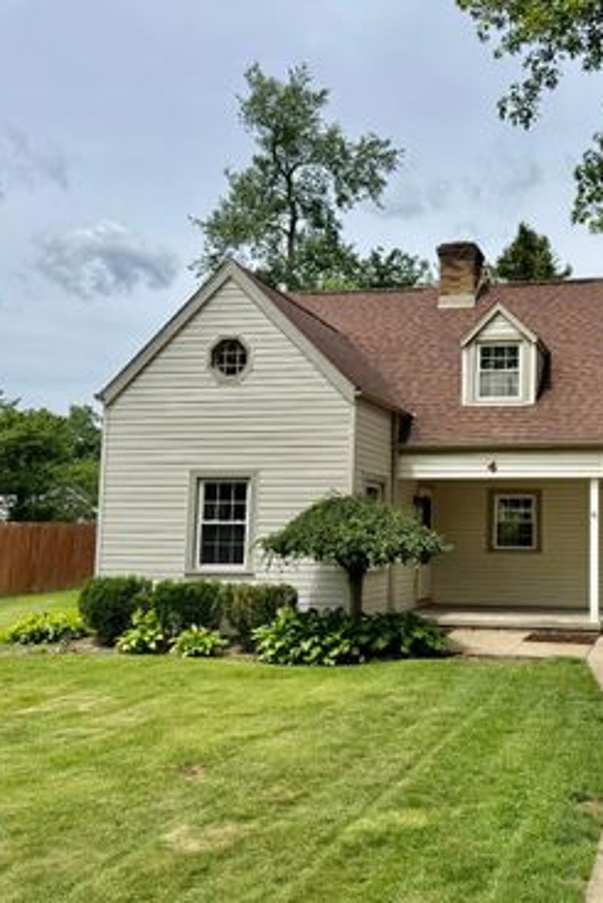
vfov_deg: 55.8
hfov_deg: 37.2
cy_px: 459
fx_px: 853
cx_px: 505
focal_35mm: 34
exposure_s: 1/4975
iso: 80
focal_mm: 6.76
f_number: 1.78
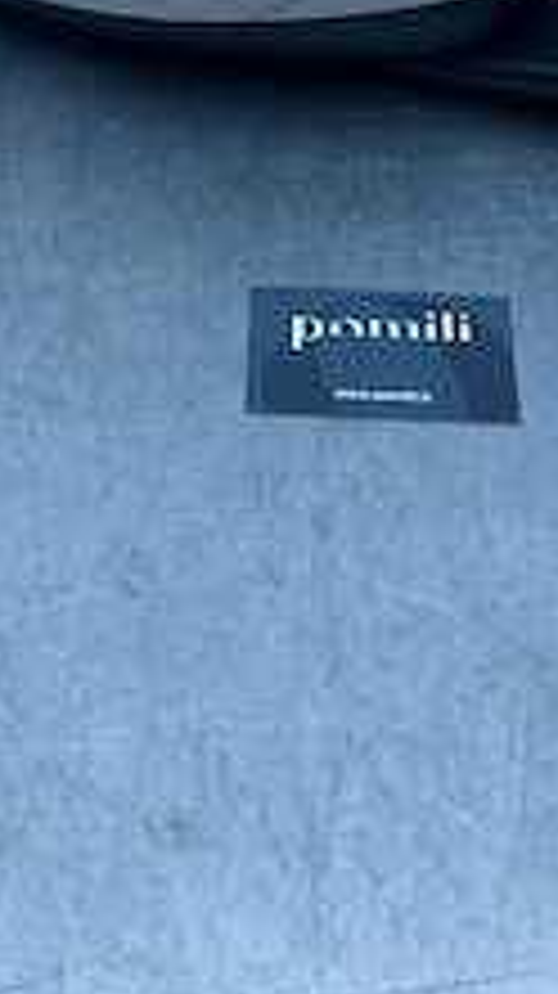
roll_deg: -2.8
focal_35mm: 82
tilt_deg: -36.8
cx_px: 274
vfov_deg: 24.7
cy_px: 4
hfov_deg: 14.7
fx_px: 2161
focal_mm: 4.25
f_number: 1.8
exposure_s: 1/1245
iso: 32
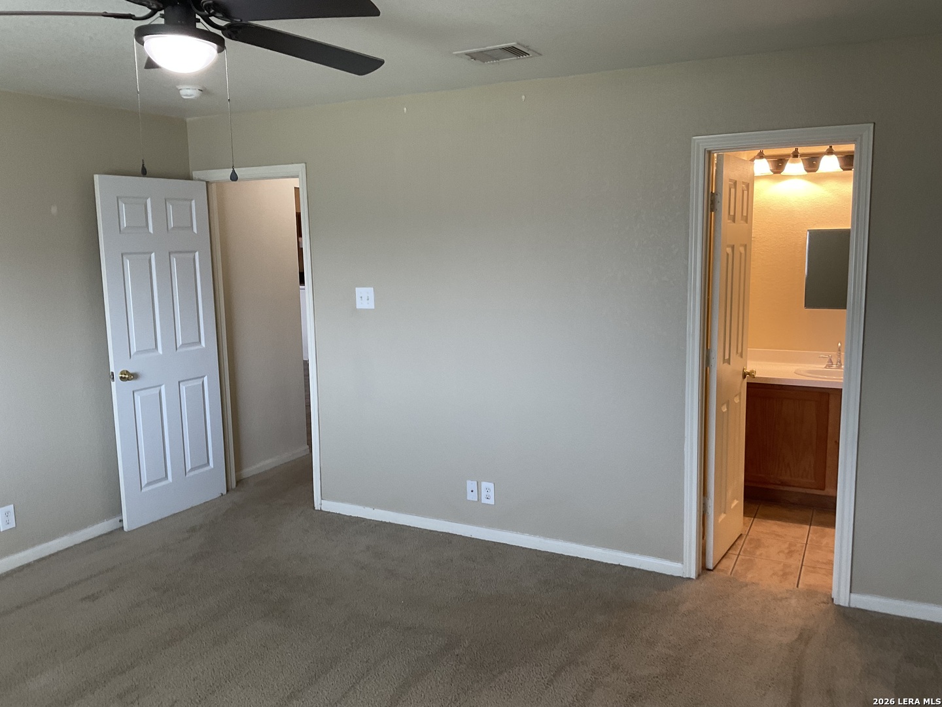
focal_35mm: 29
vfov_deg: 48.2
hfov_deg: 61.7
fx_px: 789
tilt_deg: -7.9
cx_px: 471
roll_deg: +0.5
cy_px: 354
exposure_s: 1/60
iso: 64
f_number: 1.8
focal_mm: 3
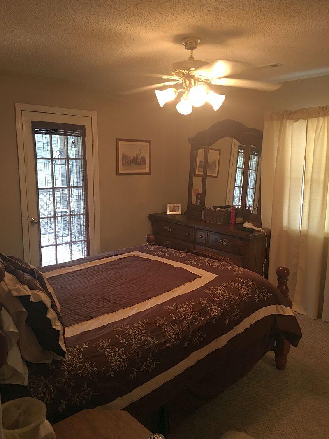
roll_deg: +0.2
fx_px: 368
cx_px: 164
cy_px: 220
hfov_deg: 48.2
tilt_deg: -8.8
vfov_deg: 61.7
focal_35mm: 29
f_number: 2.2
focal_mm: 4.15
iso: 80
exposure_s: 1/15
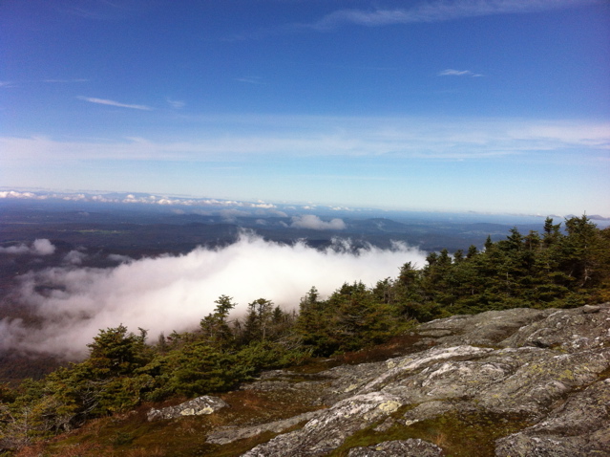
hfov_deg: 52.7
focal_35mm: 35
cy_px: 228
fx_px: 616
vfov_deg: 40.6
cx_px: 305
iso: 80
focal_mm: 3.85
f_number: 2.8
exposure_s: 1/2514
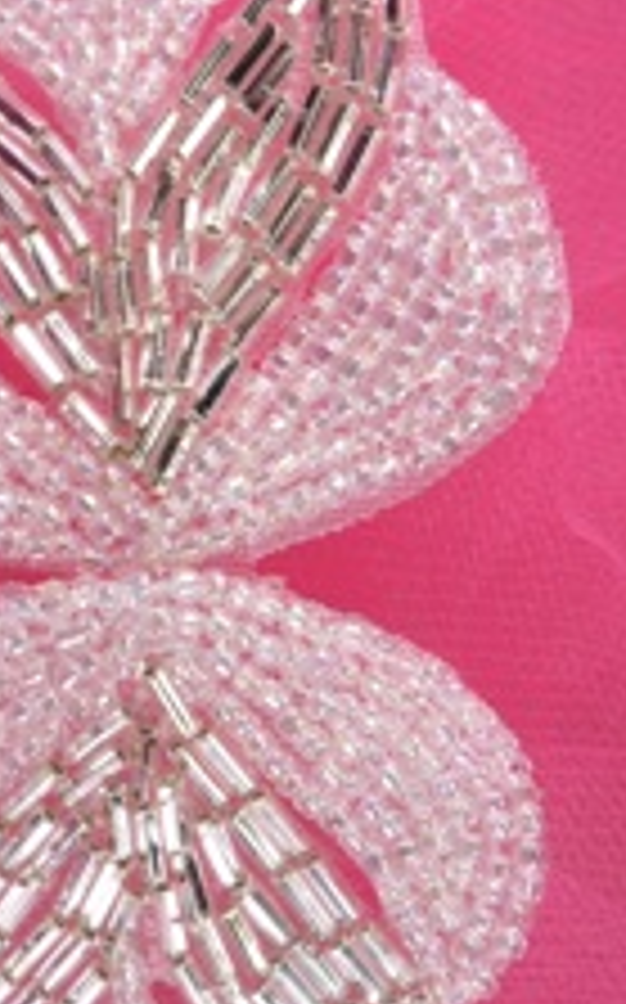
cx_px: 115
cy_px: 608
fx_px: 1614
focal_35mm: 59
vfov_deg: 34.4
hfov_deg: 21.6
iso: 80
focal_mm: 4.9
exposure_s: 1/500
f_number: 3.5
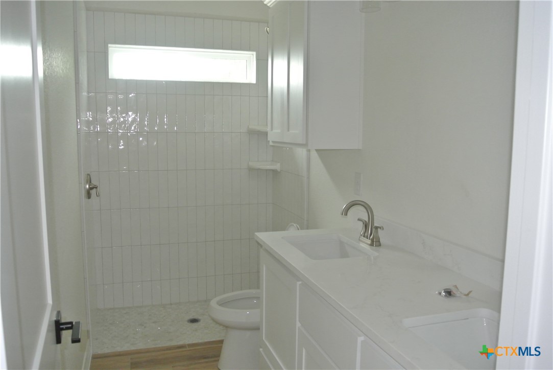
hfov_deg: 61.9
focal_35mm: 30
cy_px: 185
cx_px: 276
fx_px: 461
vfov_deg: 43.7
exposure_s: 1/60
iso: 800
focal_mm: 11.4
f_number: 3.5
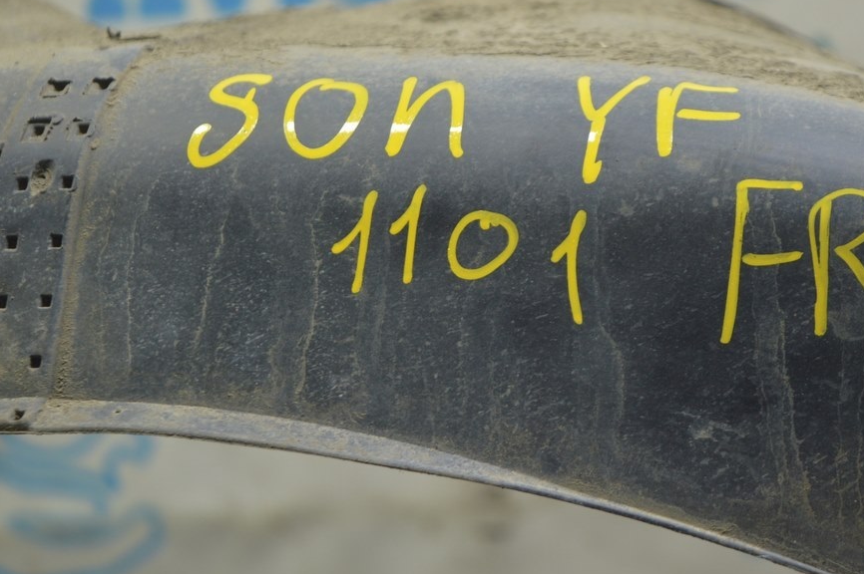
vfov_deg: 14.0
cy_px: 265
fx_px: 2340
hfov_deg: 20.9
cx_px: 462
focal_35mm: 98
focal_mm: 55
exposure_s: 1/20
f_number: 5.6
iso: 400
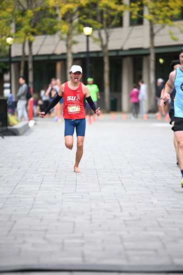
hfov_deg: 6.9
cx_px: 92
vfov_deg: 10.3
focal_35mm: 200
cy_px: 138
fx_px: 1524
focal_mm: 200
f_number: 2.8
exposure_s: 1/1250
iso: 1250
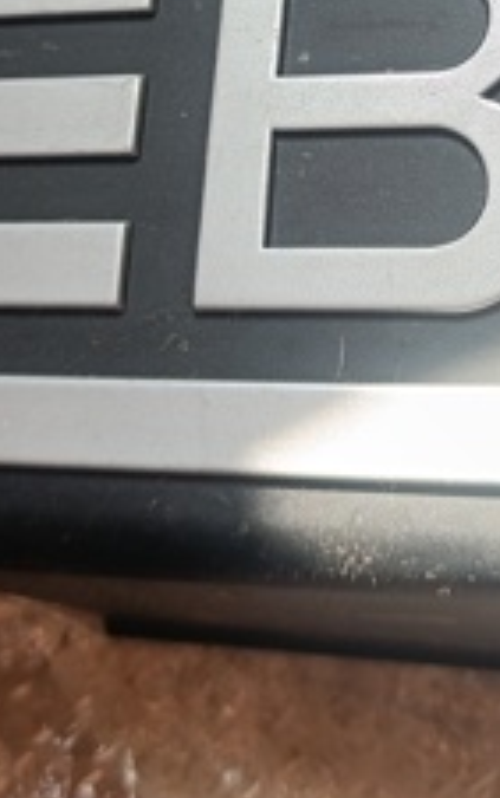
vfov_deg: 28.3
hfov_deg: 18.7
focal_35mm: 69
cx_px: 424
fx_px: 1502
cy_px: 43
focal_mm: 6.14
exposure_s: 1/100
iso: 125
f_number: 1.6
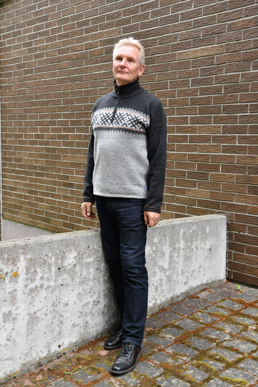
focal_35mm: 52
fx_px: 559
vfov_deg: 38.2
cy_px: 194
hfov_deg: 26.0
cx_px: 129
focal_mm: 52
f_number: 8
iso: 1600
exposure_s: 1/250
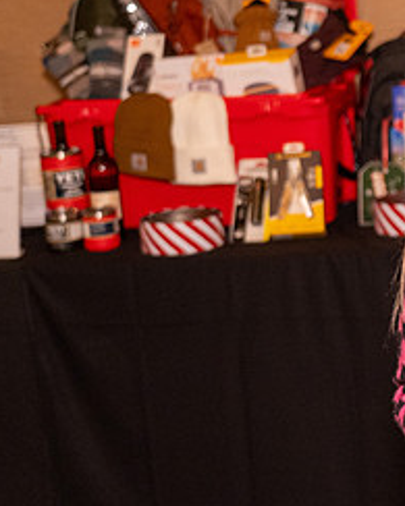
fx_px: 1439
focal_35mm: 96
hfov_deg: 15.3
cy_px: 194
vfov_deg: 19.9
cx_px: 509
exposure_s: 1/60
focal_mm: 43
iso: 3200
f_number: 4
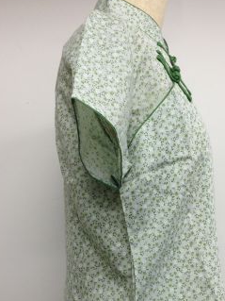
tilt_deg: +2.4
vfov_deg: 27.9
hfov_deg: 21.3
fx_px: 598
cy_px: 209
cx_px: 136
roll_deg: +1.1
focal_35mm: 69
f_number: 2.4
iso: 50
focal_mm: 4.12
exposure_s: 1/25
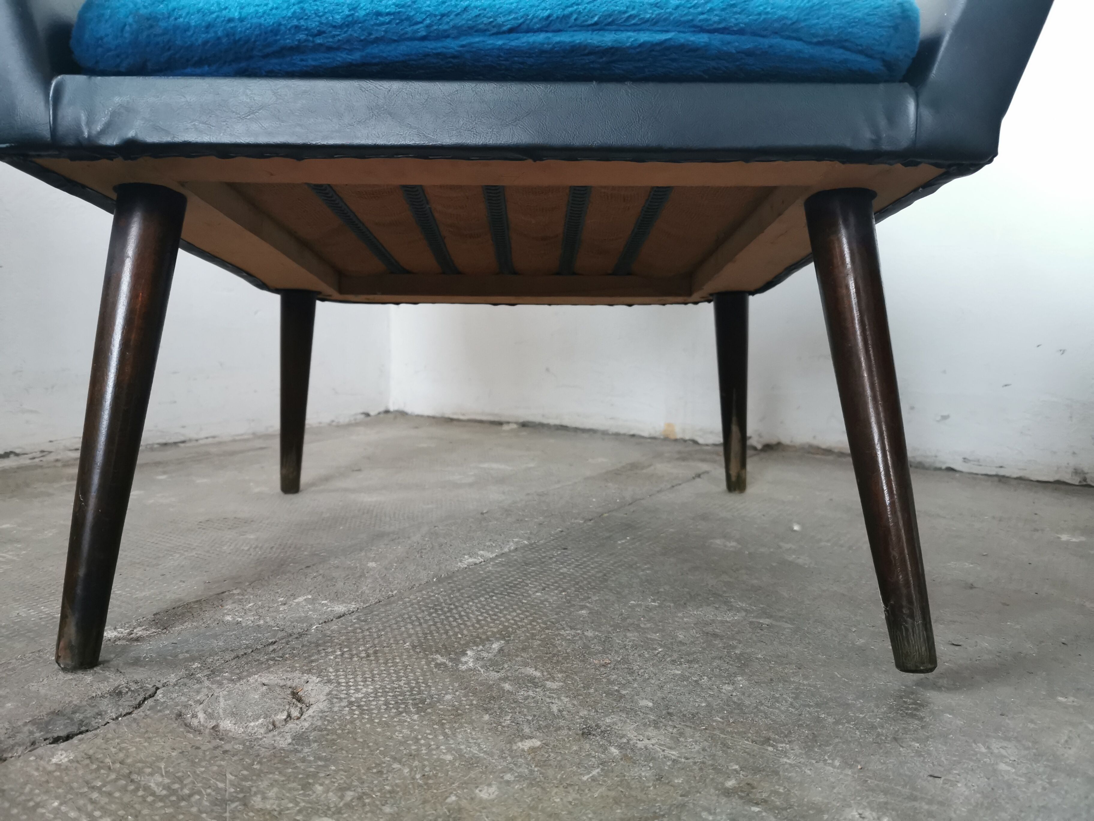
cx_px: 547
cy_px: 410
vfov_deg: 51.4
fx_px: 853
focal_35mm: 27
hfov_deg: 65.3
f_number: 1.6
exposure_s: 1/30
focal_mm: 5.56
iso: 400
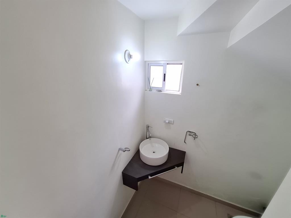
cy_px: 109
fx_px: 109
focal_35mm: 13
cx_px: 146
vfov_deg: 89.9
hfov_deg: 106.2
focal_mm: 1.74
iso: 64
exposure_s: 1/40
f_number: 2.2
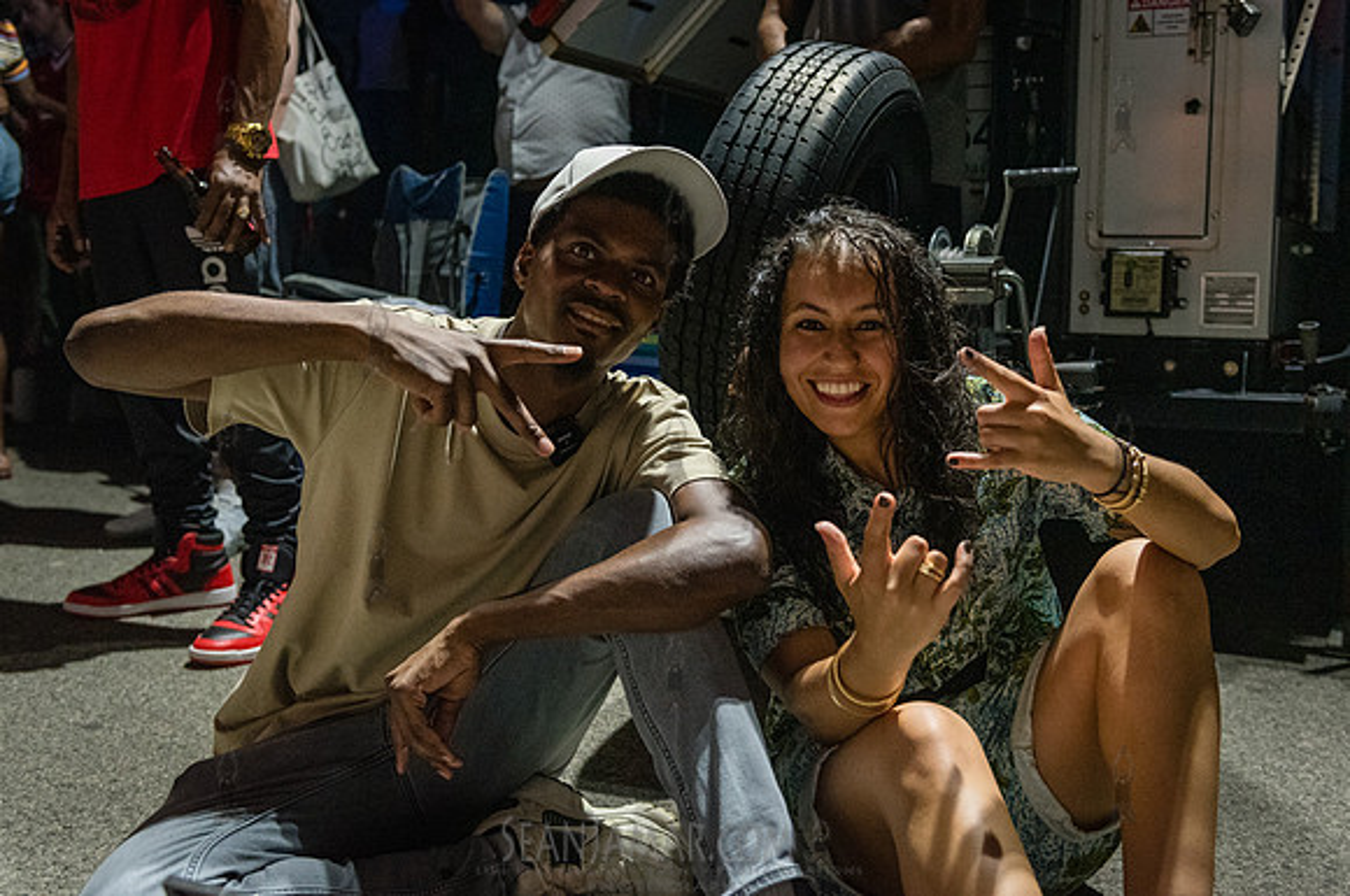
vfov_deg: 33.1
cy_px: 394
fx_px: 1505
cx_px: 678
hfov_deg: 48.3
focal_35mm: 40
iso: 5000
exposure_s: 1/160
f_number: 3.2
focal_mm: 36
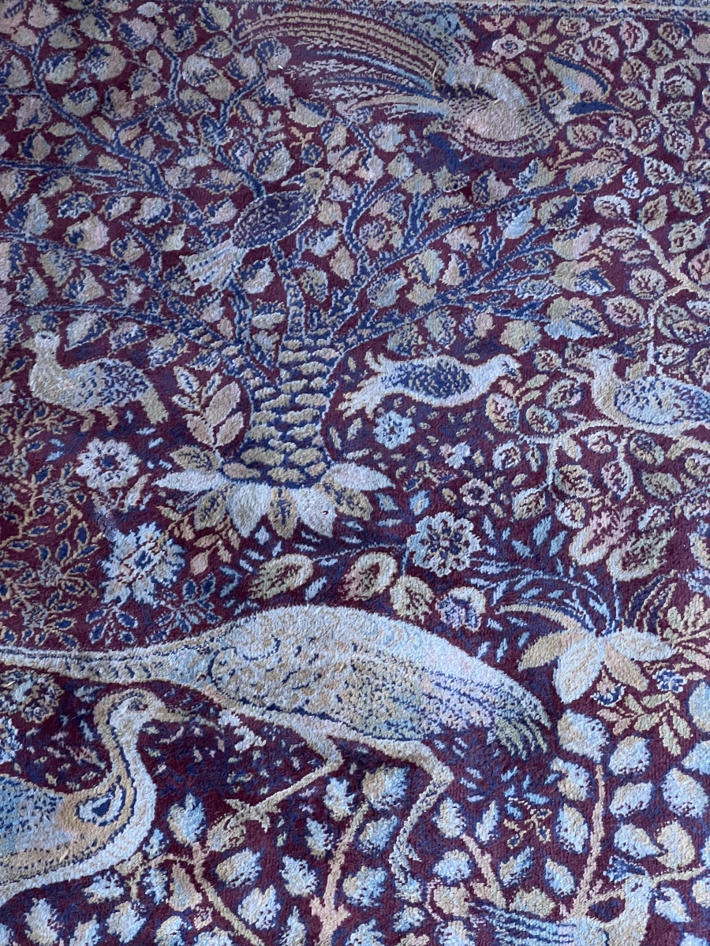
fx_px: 2106
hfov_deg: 19.1
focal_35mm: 77
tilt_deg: -67.5
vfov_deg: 25.3
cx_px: 355
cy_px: 473
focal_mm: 9
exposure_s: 1/60
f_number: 2.8
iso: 400
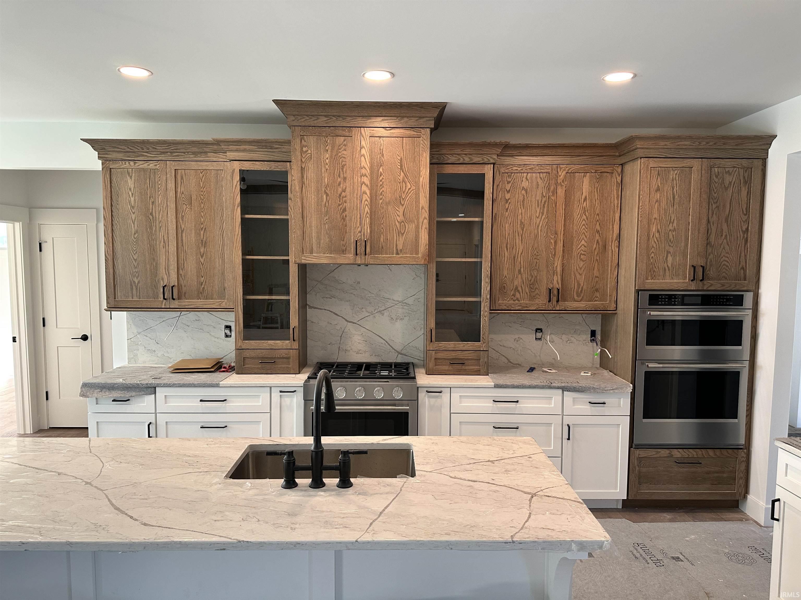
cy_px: 300
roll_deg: -0.3
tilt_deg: -4.8
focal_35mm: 24
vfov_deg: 56.8
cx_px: 400
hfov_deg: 71.6
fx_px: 555
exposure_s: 1/121
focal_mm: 6.86
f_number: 1.78
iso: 125
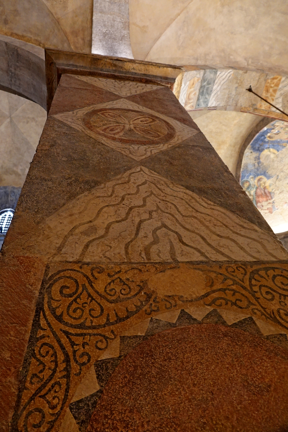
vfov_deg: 73.7
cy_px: 216
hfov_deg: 53.1
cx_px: 144
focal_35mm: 24
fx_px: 288
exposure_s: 1/13
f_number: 2.5
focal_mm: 8.84
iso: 800
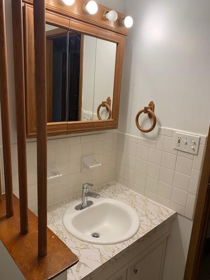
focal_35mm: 26
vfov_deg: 67.3
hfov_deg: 53.1
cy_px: 140
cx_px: 105
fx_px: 210
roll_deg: -2.9
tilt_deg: -14.5
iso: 50
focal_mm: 4.25
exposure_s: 1/60
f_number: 1.8
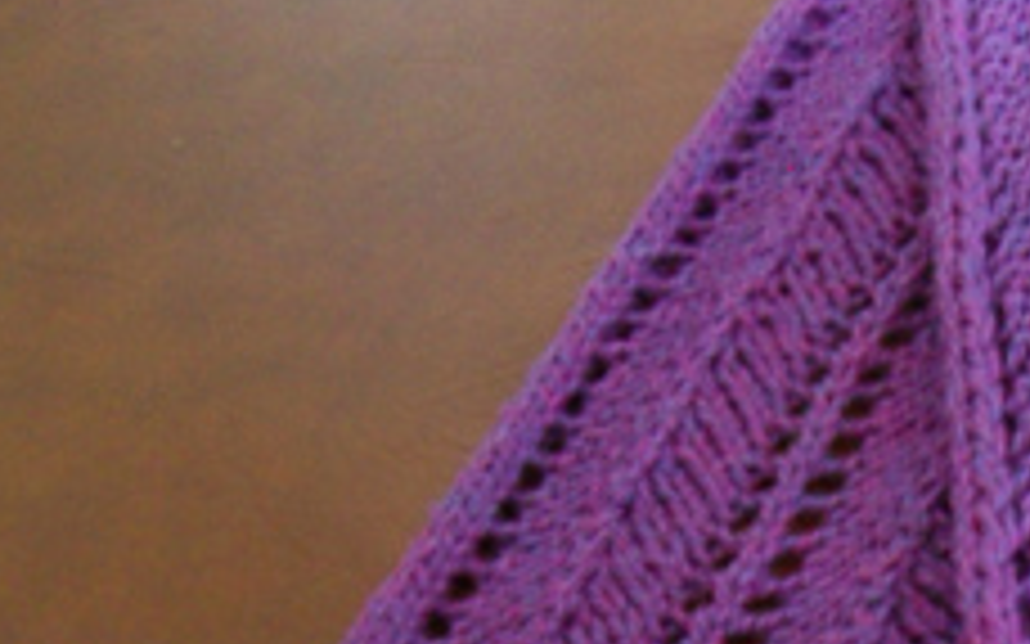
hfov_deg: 24.5
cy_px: 835
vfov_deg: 15.3
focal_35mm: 81
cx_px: 1008
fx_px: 2273
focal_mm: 6.3
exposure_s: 1/10
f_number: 3.5
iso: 400
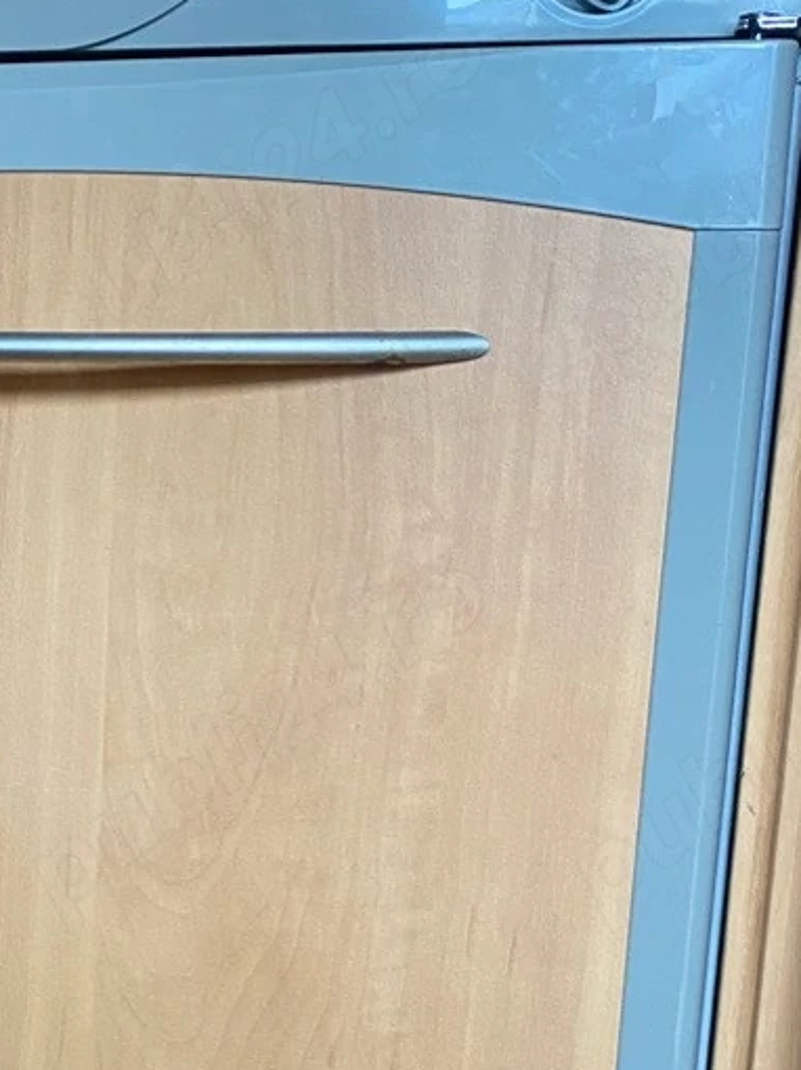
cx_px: -147
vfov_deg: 28.1
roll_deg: -0.1
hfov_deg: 20.3
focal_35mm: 68
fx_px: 2100
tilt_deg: -17.6
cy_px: 820
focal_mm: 4.25
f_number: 1.8
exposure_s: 1/60
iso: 200
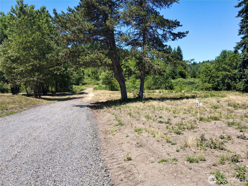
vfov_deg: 56.8
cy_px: 93
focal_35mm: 24
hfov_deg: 71.6
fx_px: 172
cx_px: 124
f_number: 2.8
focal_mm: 4.5
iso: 100
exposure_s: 1/500
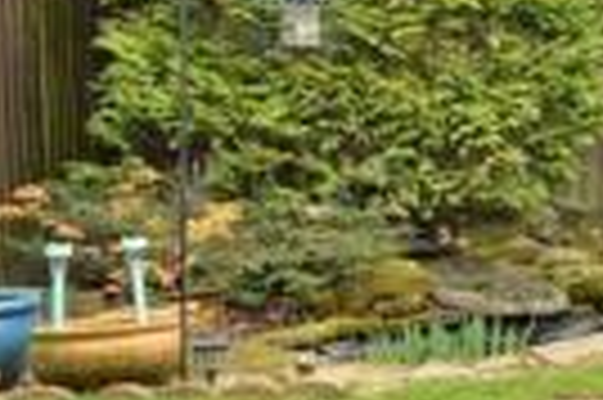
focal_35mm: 95
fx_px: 1597
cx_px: 1454
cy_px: 117
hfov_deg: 14.3
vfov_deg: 14.3
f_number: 9
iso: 400
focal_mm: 13
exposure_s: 1/50
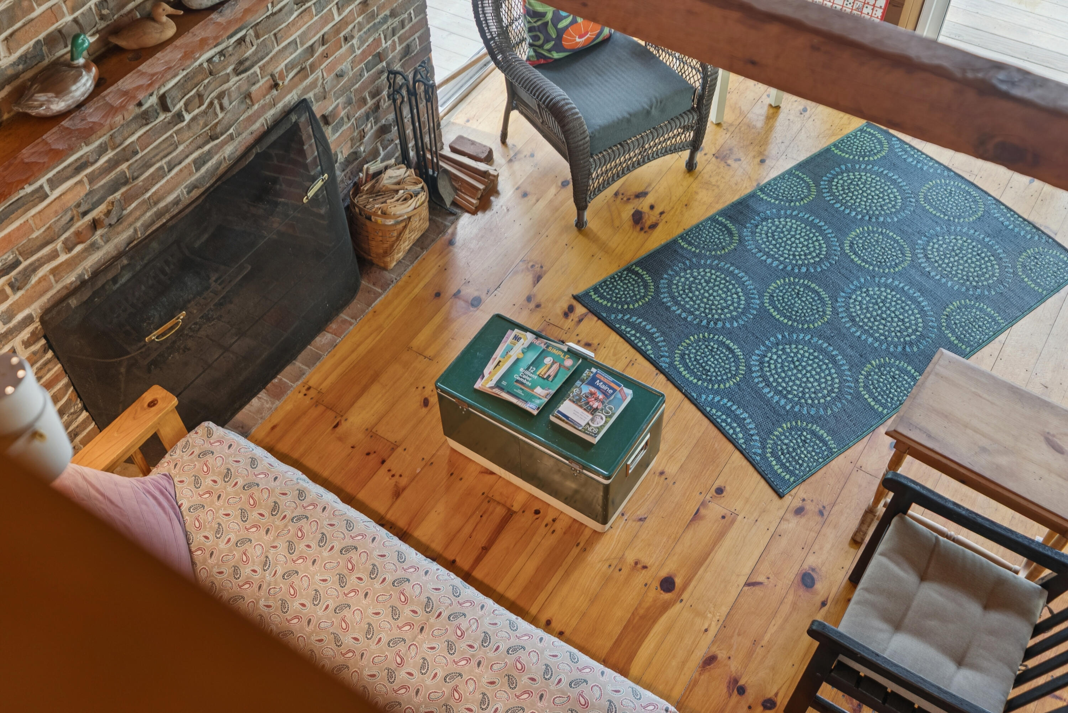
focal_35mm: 35
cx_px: 534
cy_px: 356
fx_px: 1039
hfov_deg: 54.4
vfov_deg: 37.9
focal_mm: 35
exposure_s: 1/100
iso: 320
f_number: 2.8
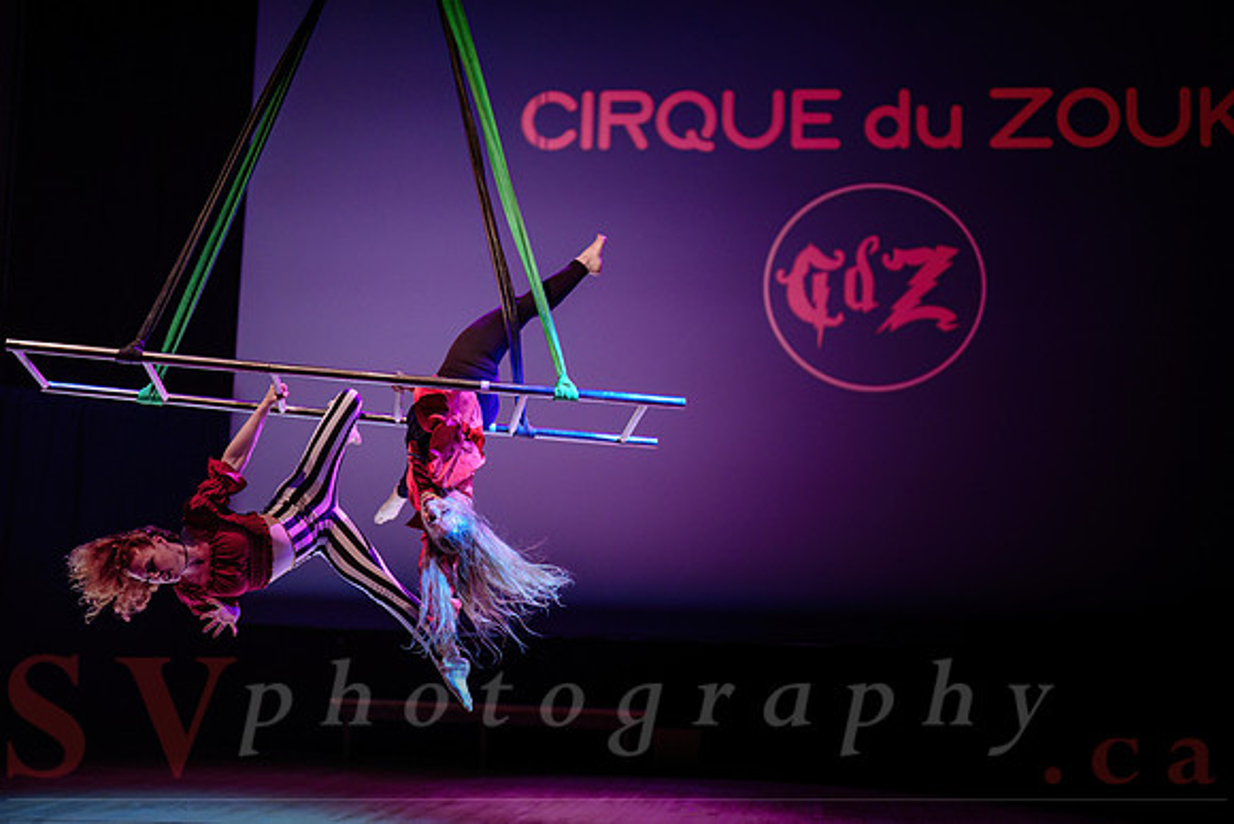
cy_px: 412
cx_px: 617
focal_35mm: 50
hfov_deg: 39.6
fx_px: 1714
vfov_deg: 27.0
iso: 800
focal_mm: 50
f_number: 1.2
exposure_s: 1/320
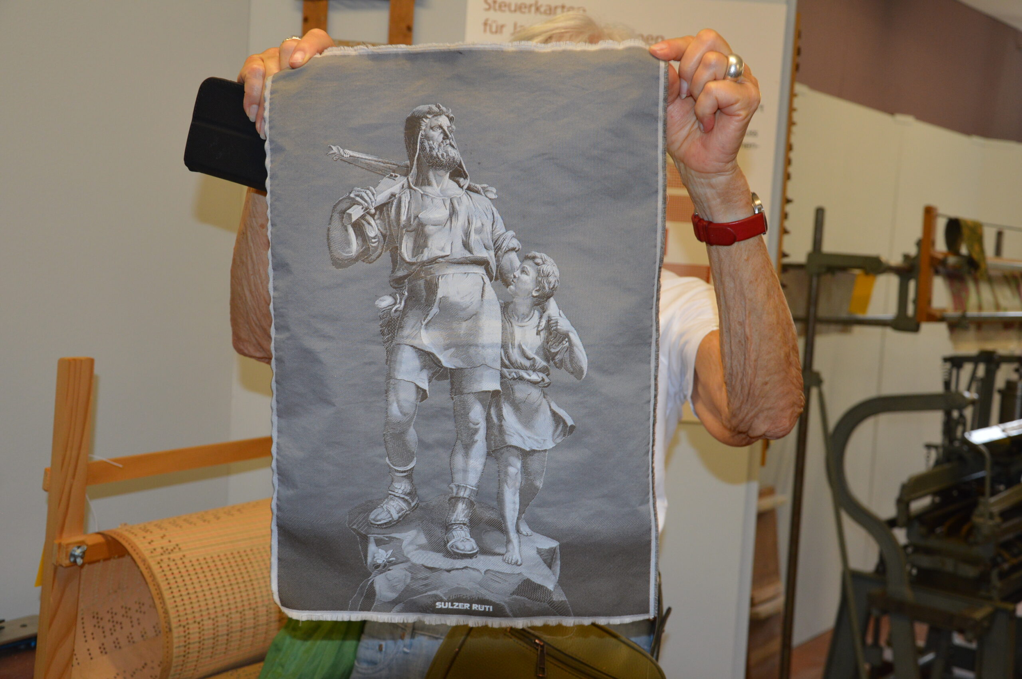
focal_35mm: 45
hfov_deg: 43.6
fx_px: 1276
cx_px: 511
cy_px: 340
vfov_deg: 29.8
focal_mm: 30
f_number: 4.2
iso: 560
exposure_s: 1/60
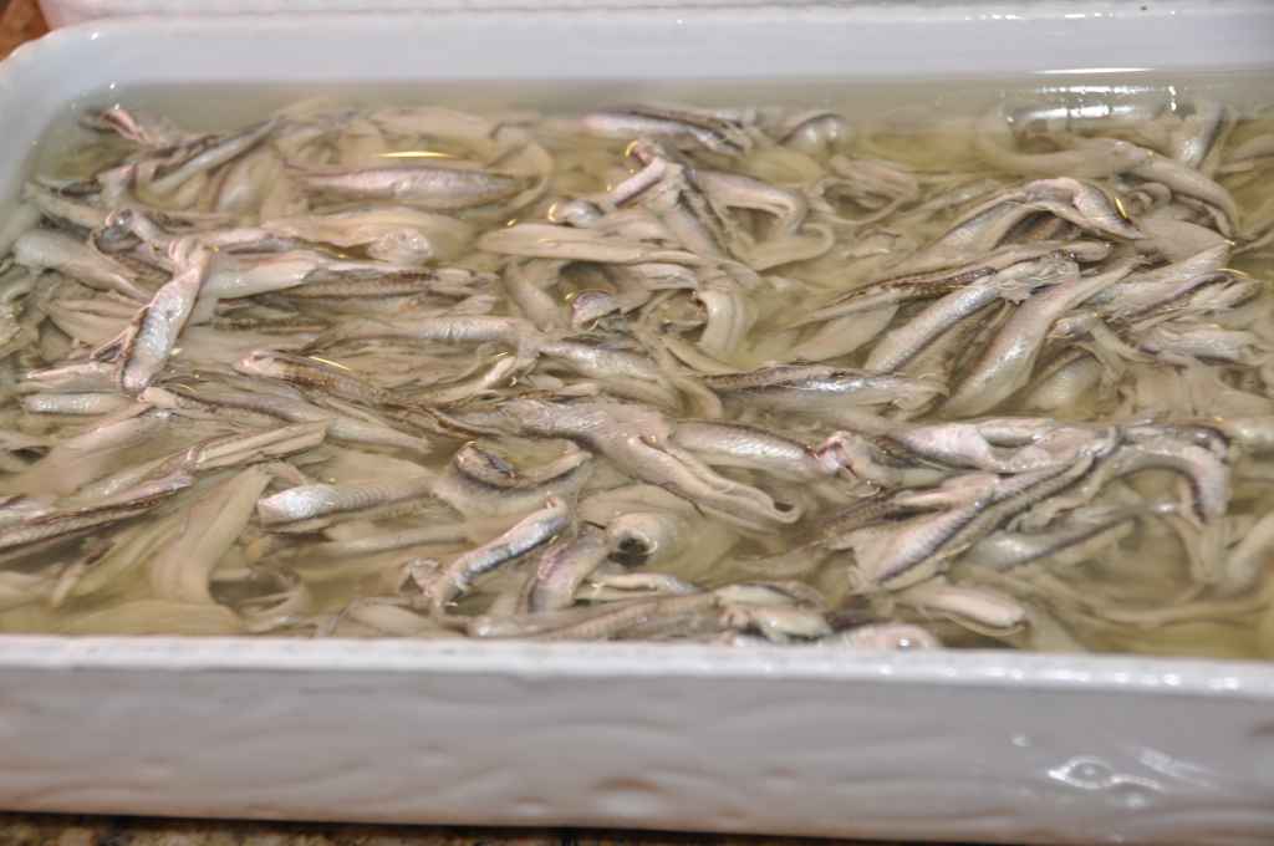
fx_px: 3181
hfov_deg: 22.6
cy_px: 423
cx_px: 637
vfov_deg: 15.1
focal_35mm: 90
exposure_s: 1/60
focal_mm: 60
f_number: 4.8
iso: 400
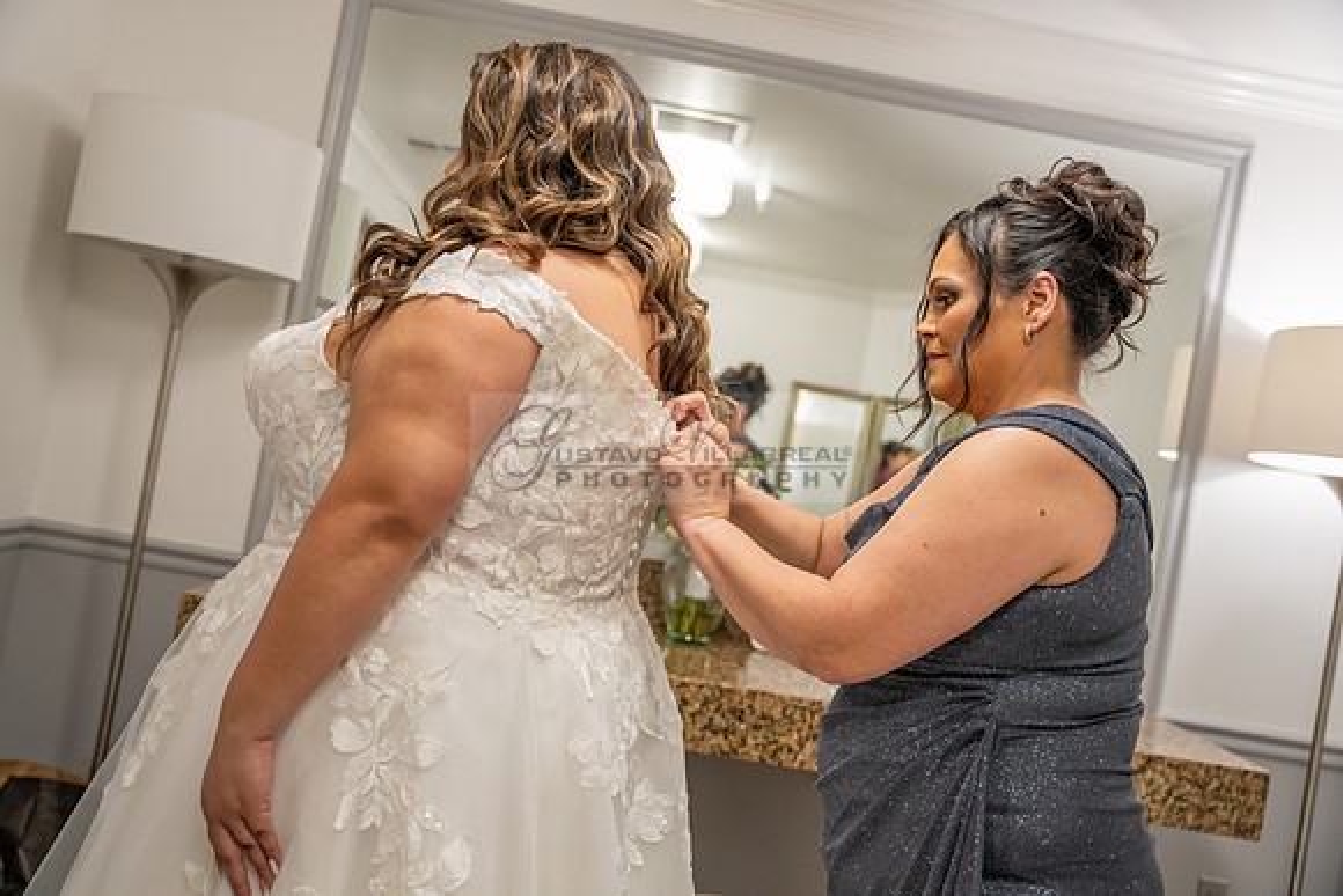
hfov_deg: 56.2
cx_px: 672
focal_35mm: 34
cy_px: 448
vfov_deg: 39.2
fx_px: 1257
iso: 800
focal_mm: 33.7
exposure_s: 1/80
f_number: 2.8
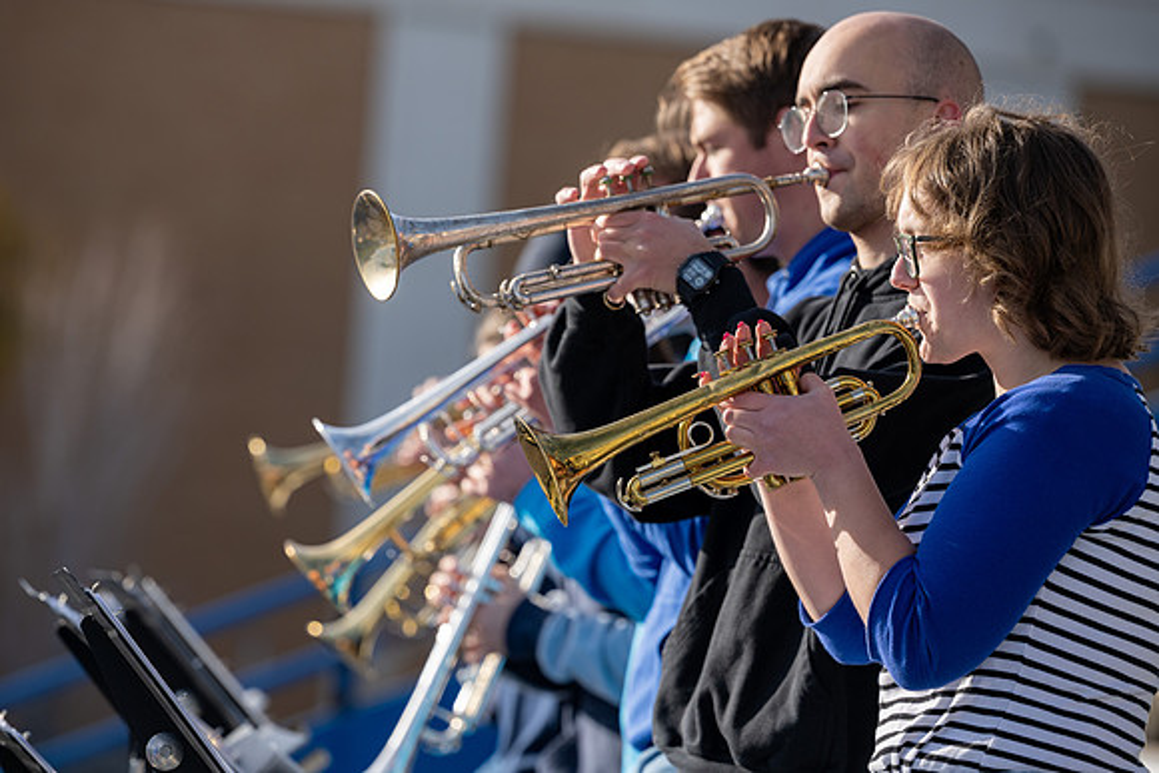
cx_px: 534
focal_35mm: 192
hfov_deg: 10.7
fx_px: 6181
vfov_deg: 7.2
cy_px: 409
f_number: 4
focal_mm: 175
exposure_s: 1/1000
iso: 100
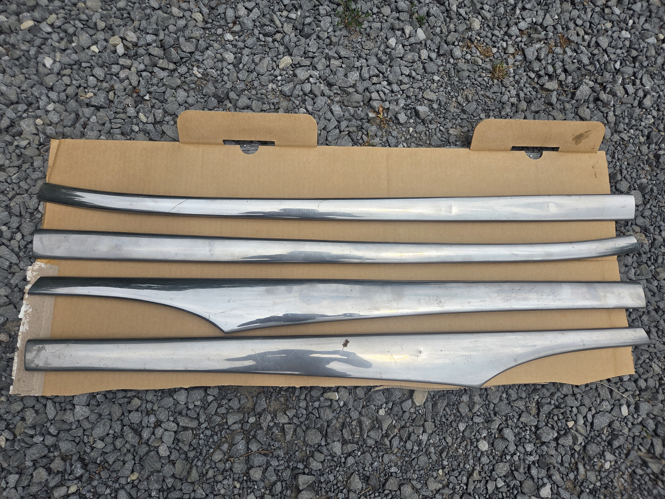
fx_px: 442
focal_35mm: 23
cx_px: 332
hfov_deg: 73.9
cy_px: 250
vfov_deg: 58.9
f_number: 1.8
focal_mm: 5.4
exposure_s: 1/7891
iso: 64
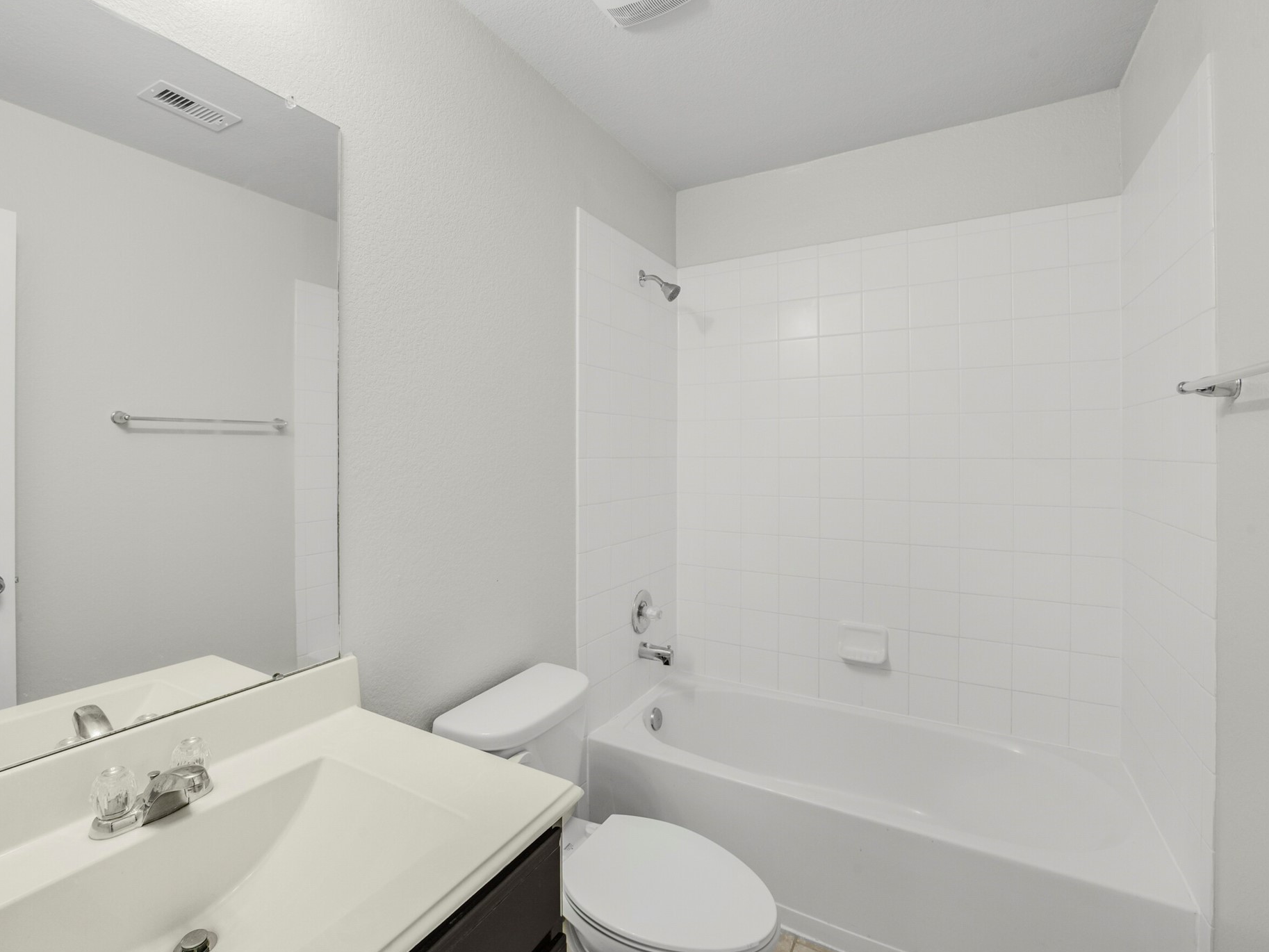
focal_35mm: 16
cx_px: 575
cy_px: 452
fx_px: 587
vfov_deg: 78.1
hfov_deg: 94.2
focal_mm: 14
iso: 500
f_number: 11
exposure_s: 1/15
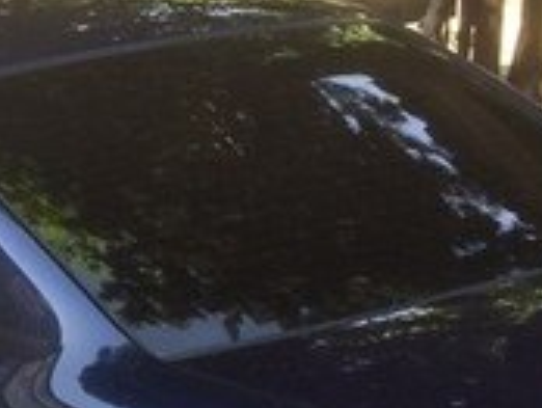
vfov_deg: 13.1
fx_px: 1725
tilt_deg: -20.3
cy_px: 512
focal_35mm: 110
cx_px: -330
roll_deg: +5.6
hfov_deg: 16.0
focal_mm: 4.15
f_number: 2.2
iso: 32
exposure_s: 1/213
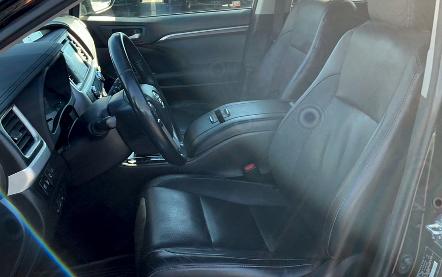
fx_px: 385
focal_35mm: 32
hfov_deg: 59.6
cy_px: 124
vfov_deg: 39.4
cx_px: 220
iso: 32
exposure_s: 1/120
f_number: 1.8
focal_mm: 3
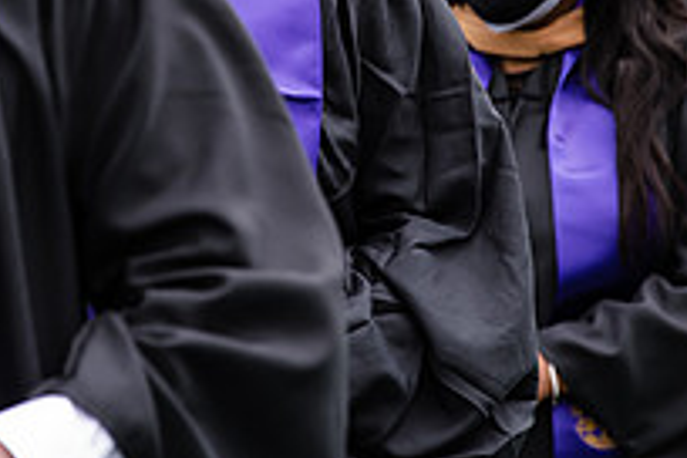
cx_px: 205
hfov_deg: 3.8
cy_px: -106
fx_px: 10285
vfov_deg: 2.5
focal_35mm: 539
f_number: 5
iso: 400
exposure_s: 1/640
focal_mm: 190
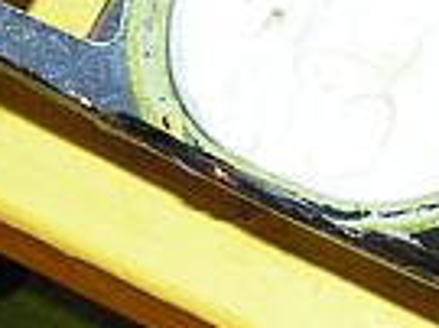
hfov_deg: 8.8
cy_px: -23
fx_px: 2851
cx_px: 371
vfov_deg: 6.6
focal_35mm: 225
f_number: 2.8
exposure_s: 1/40
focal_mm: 6.3
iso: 200
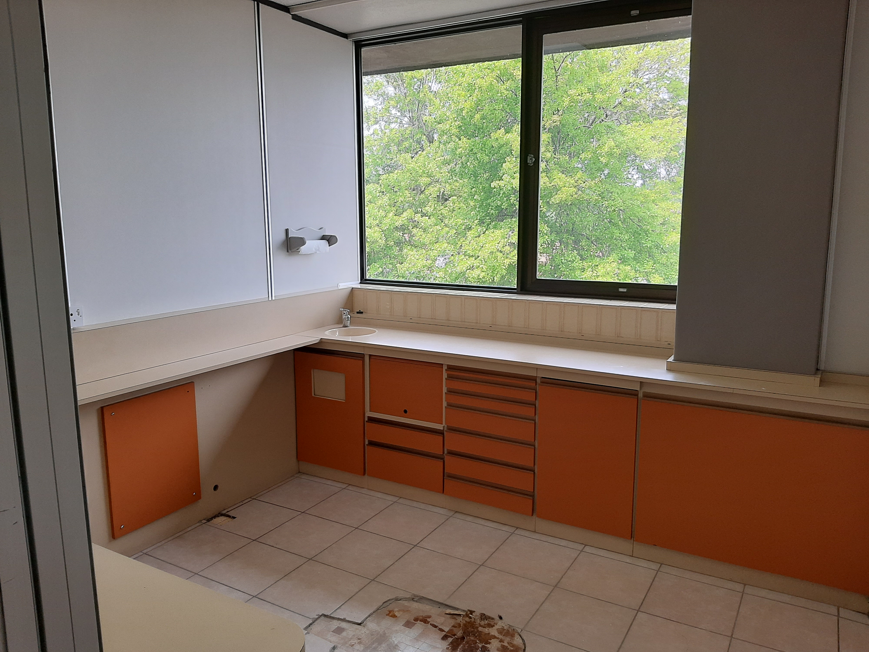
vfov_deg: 51.4
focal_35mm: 27
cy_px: 326
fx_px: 678
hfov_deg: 65.3
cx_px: 434
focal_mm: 3.93
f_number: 1.7
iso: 40
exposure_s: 1/207
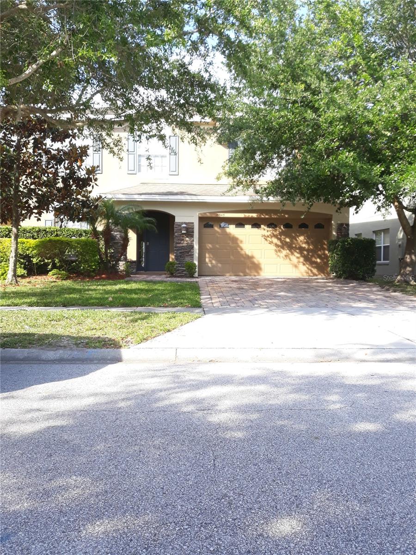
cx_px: 208
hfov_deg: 49.7
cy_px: 278
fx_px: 449
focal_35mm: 28
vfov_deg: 63.4
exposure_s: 1/273
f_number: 1.7
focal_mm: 3.7
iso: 40
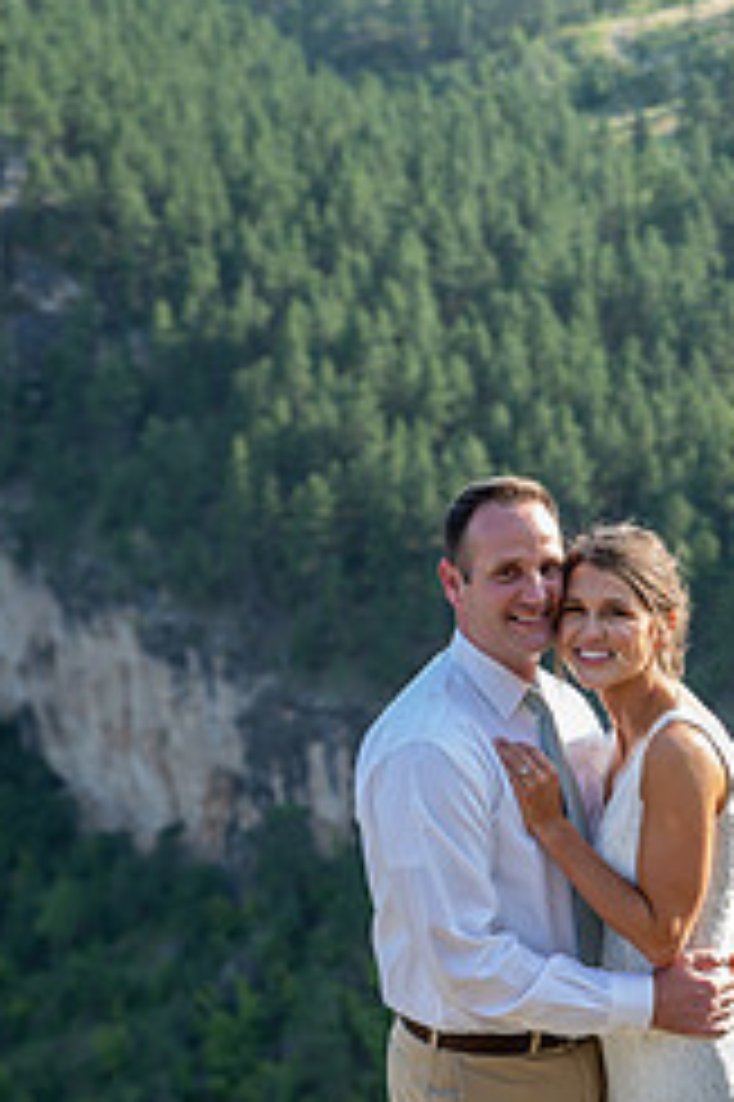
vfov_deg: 17.8
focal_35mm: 114
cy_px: 877
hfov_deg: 12.0
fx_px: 3491
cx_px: 536
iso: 200
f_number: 3.5
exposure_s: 1/320
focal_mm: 62
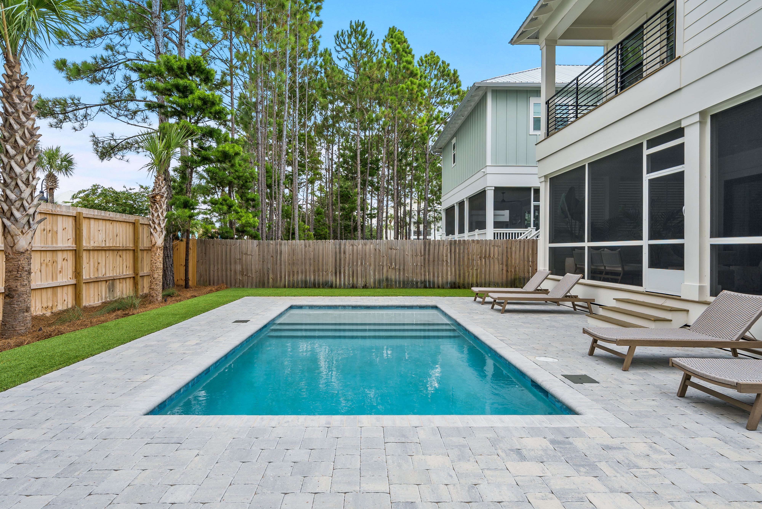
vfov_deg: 67.4
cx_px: 367
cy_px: 263
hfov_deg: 89.9
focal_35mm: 18
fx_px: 381
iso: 40
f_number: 7.1
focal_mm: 17
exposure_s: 1/60
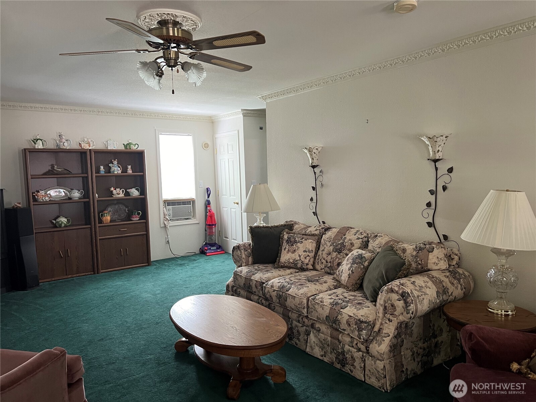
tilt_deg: -5.4
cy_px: 201
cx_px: 268
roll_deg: +1.2
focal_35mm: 26
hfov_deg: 67.3
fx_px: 403
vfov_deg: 53.1
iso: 160
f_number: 1.5
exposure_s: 1/60
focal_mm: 5.7
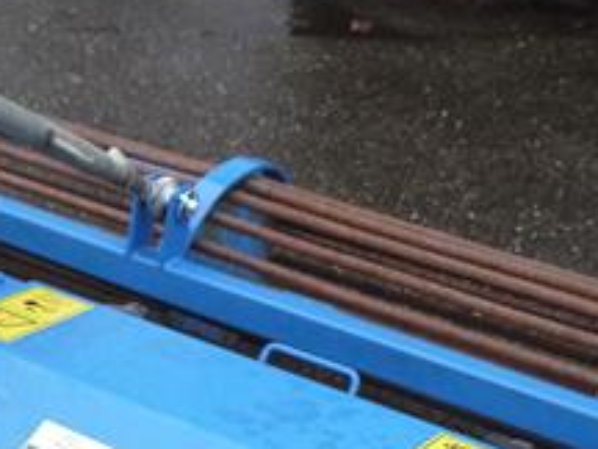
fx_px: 1537
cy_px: 449
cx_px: 72
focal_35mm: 89
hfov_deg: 21.6
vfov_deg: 16.3
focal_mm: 15
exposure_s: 1/100
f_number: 3.5
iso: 800
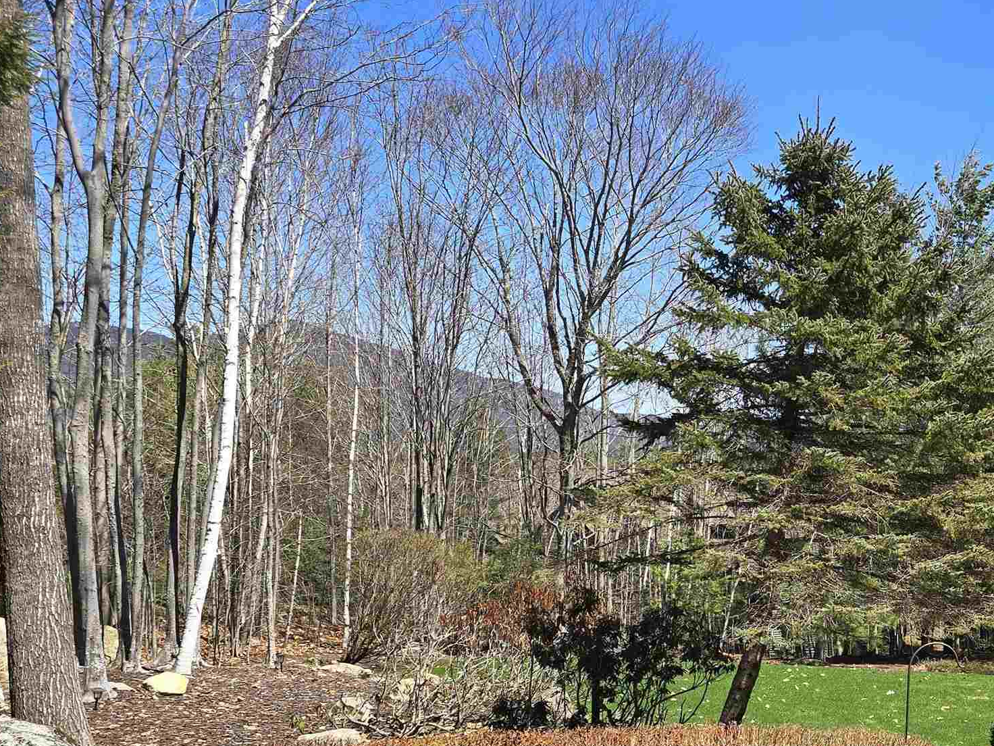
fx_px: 1378
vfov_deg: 29.9
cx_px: 985
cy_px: 528
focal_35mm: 48
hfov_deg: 35.9
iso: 12
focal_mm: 6.3
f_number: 1.7
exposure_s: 1/604
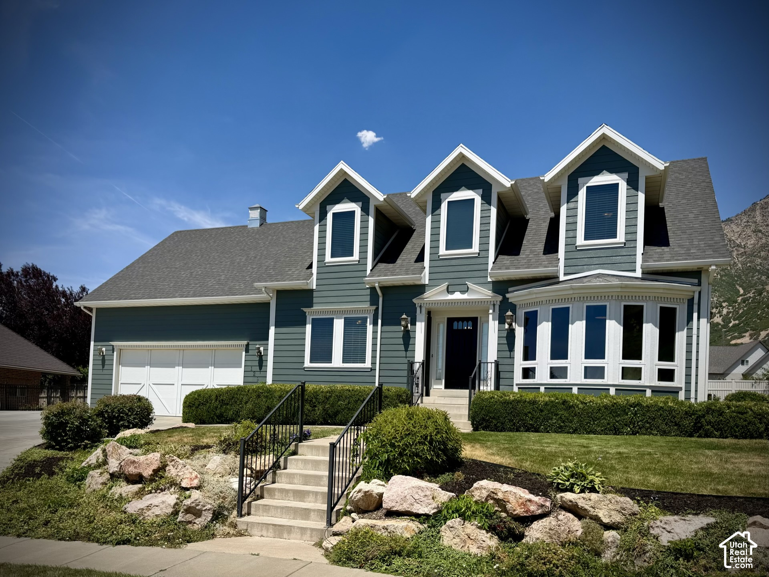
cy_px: 288
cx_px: 384
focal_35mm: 24
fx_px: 533
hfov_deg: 71.6
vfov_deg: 56.8
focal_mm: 6.76
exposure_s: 1/6711
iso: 80
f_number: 1.78
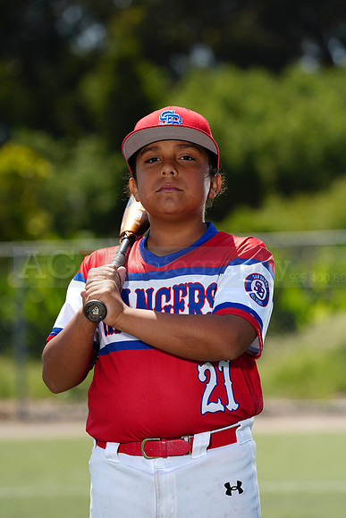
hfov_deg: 6.9
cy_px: 259
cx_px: 173
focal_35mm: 200
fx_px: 2881
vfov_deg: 10.3
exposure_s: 1/250
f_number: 5
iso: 50
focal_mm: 200
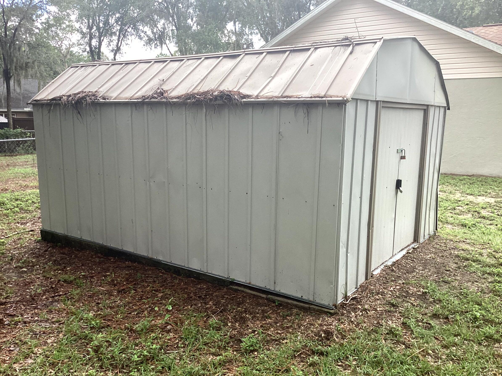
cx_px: 251
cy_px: 188
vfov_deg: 45.4
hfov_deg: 58.3
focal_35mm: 31
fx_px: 450
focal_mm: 3.3
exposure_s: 1/156
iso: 25
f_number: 2.4
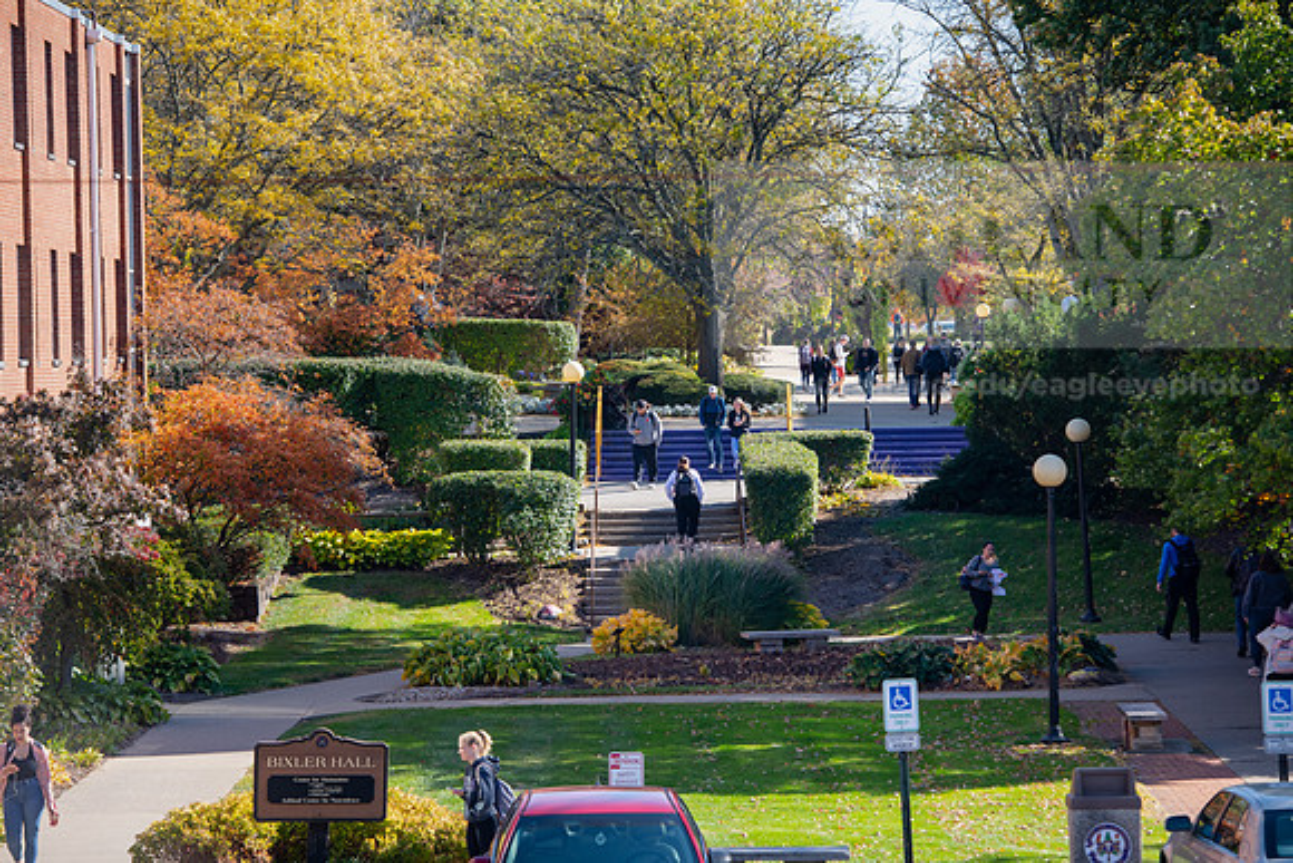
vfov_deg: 10.6
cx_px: 646
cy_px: 432
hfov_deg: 15.8
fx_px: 4670
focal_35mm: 130
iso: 250
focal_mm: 130
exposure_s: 1/400
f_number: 5.6
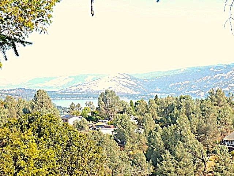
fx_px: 581
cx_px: 117
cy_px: 88
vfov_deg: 17.2
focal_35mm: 86
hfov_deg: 22.8
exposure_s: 1/60
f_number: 7.9
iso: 100
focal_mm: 15.4
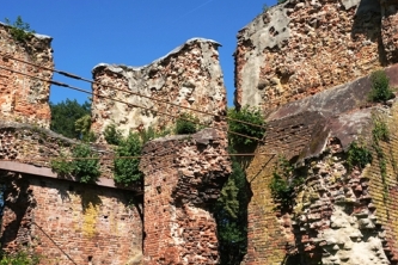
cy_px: 91
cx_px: 174
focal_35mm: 53
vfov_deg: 25.4
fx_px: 586
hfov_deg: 37.5
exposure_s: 1/320
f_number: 8
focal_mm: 14.65
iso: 100
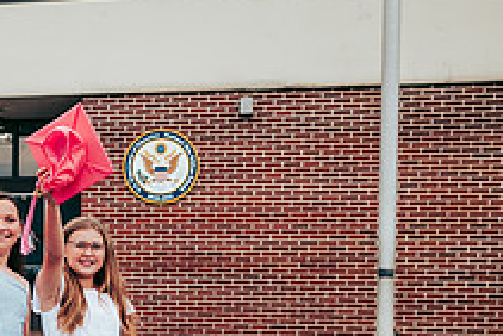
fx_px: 923
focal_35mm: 66
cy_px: 294
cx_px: -60
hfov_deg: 27.7
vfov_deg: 20.3
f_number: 2.8
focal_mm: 24
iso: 250
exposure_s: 1/400
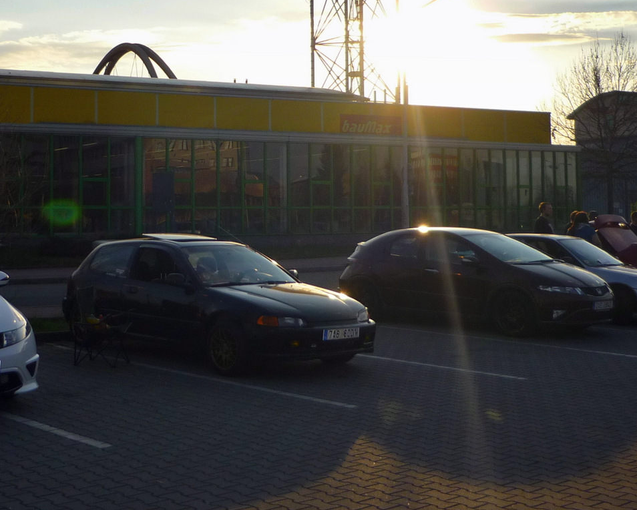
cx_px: 208
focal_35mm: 54
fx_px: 1018
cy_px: 131
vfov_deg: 27.7
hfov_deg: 34.4
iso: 100
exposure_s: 1/200
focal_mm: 5.5
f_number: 8
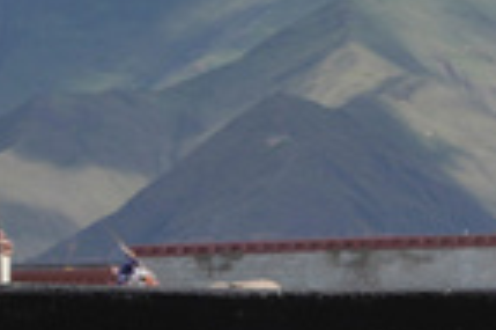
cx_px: 271
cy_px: 622
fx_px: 6124
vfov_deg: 3.1
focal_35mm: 445
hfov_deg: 4.6
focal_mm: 62
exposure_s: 1/400
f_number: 5.6
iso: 80
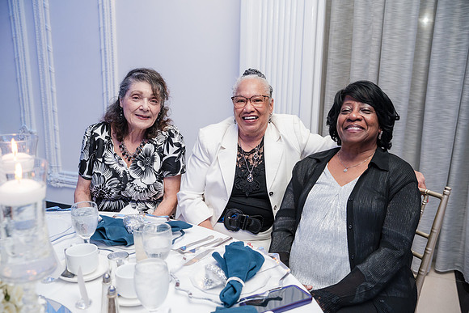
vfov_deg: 37.9
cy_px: 156
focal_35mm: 35
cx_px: 234
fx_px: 456
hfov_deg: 54.4
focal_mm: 35
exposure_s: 1/250
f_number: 4
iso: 3200
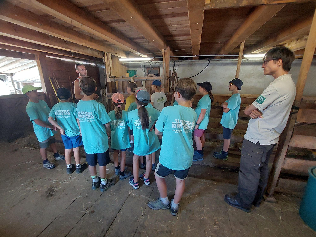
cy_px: 118
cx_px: 158
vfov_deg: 89.9
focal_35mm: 13
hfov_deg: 106.2
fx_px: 119
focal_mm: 1.74
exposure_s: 1/50
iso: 250
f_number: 2.2
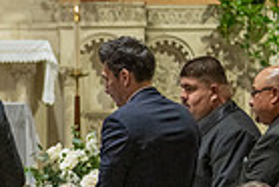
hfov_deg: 6.1
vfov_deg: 4.1
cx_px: -237
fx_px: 2583
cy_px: 210
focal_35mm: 333
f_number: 2.8
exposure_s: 1/320
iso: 3200
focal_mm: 80
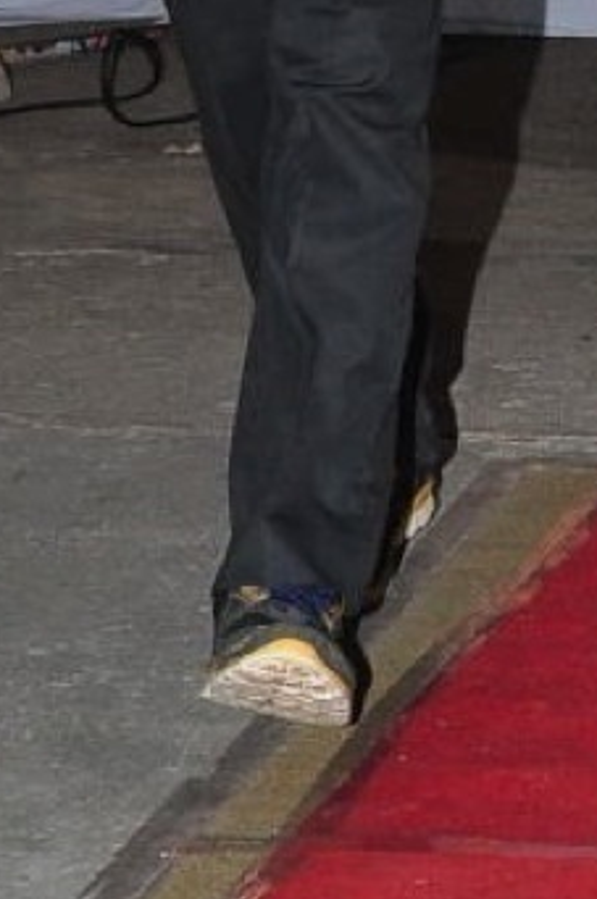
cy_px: 46
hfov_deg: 6.1
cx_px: 1378
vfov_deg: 9.5
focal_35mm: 215
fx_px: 5361
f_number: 8
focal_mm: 25
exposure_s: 1/125
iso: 500
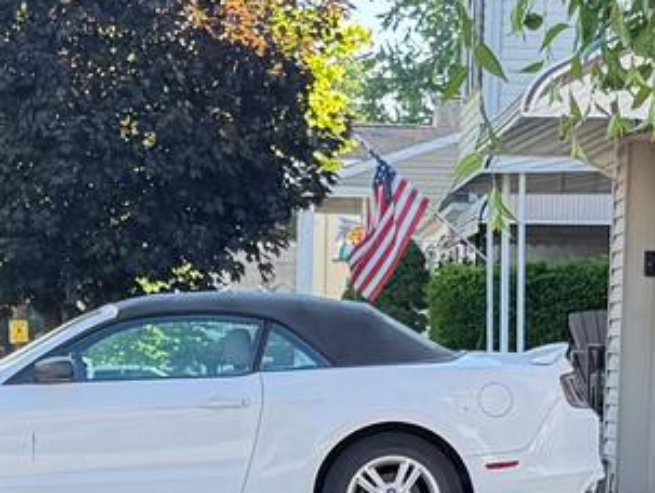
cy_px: 491
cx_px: 294
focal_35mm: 162
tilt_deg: -2.4
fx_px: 3069
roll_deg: -2.0
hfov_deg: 12.2
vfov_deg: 9.1
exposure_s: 1/831
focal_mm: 6.76
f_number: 1.78
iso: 100
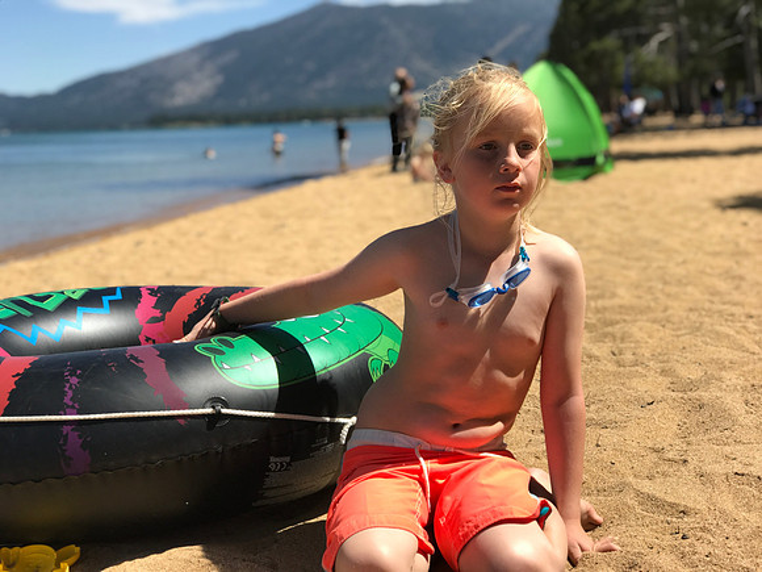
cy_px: 286
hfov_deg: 33.8
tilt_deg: -7.4
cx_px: 381
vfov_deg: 25.7
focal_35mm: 57
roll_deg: +3.7
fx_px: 1255
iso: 20
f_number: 2.8
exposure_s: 1/847
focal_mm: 6.6
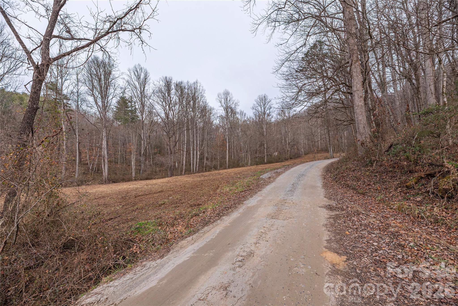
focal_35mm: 14
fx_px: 178
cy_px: 153
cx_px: 229
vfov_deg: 81.2
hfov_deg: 104.2
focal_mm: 14
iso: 320
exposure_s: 1/1600
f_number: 7.1
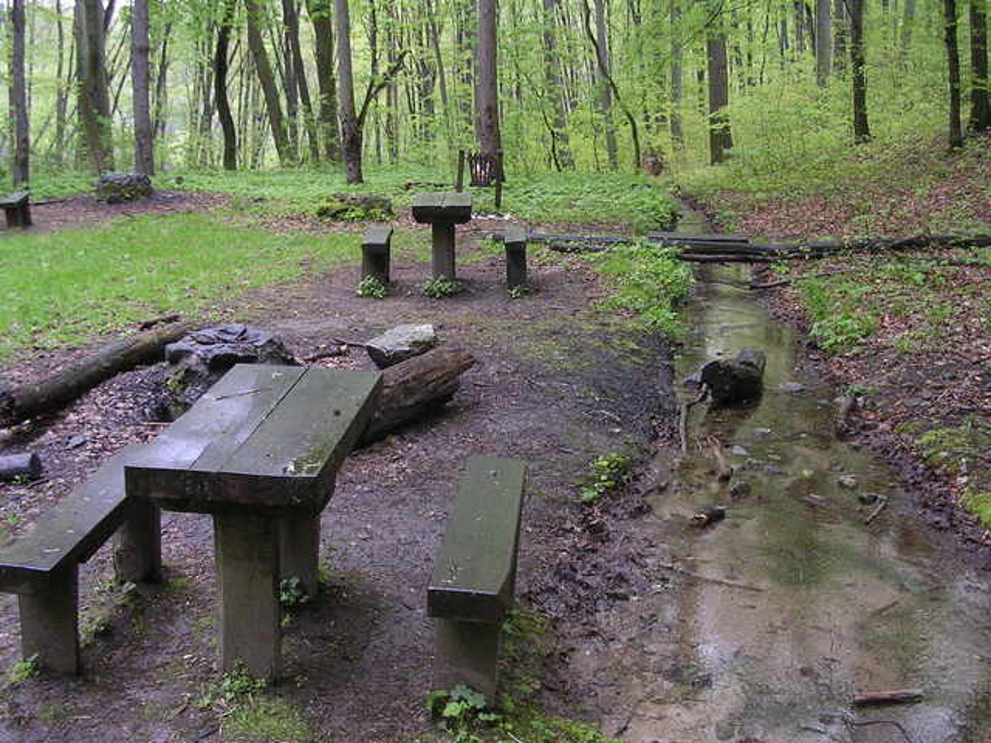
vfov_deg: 37.7
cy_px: 372
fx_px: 1088
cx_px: 496
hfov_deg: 49.0
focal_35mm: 38
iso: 400
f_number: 2.8
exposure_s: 1/64
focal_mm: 5.8
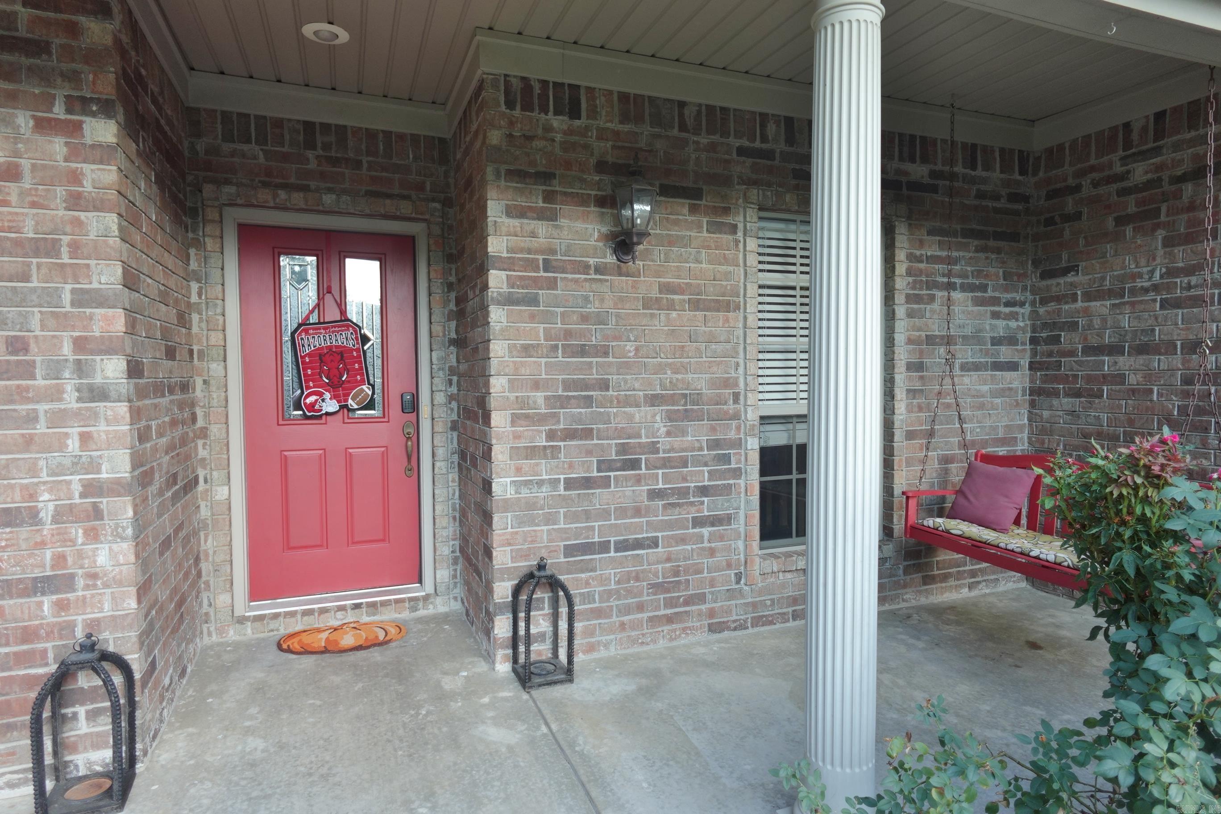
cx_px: 610
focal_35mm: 20
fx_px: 678
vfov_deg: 61.9
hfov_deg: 84.0
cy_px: 407
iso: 125
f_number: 2
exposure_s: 1/250
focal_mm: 7.6
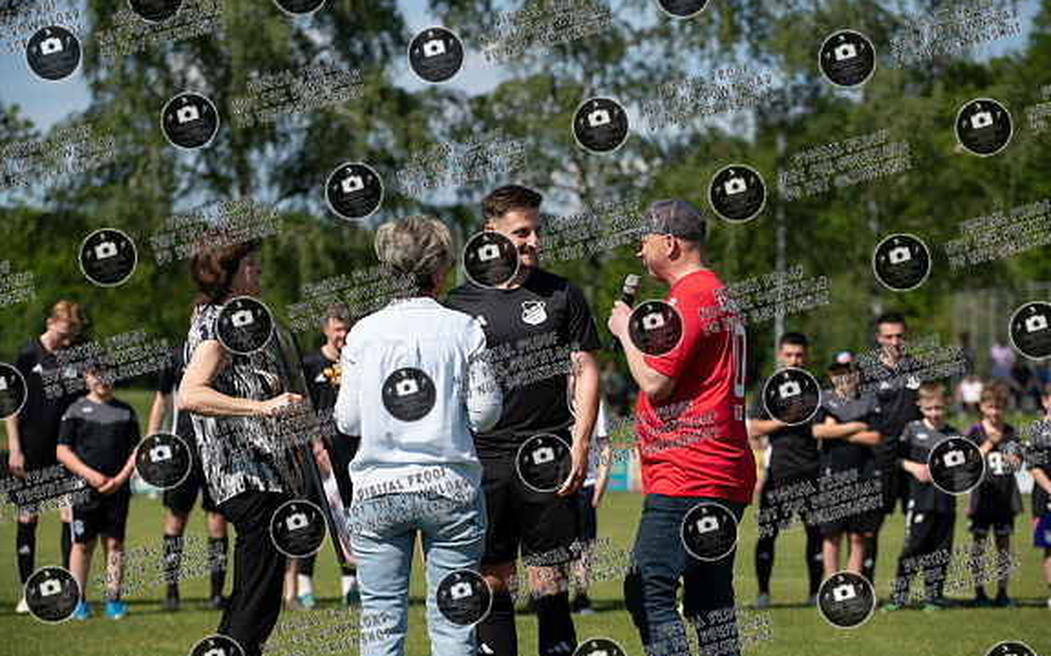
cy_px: 350
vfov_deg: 12.1
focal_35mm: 108
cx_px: 528
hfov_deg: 19.3
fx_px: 3093
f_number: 4
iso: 64
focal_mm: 105
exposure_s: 1/800
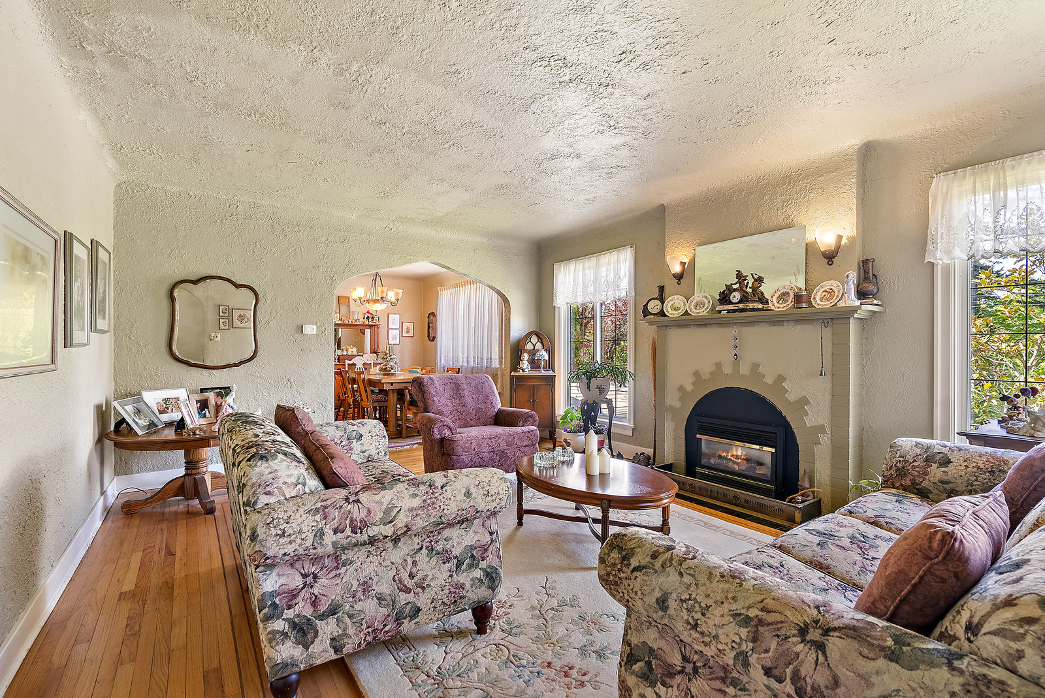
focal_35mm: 16
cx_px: 522
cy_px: 349
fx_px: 465
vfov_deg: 73.8
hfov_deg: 96.7
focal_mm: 16
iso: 320
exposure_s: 1/1.67
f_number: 7.1
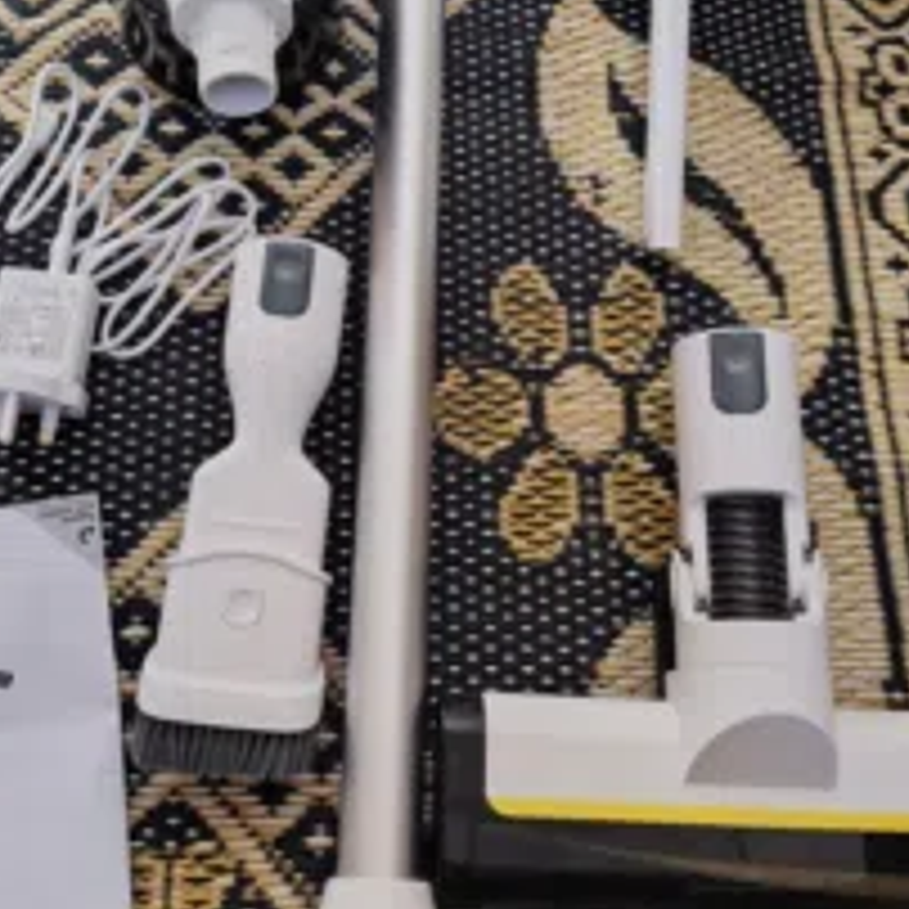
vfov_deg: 39.7
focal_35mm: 42
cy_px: 338
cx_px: 400
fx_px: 1248
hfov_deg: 40.0
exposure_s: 1/25
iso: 697
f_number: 1.75
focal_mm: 5.25
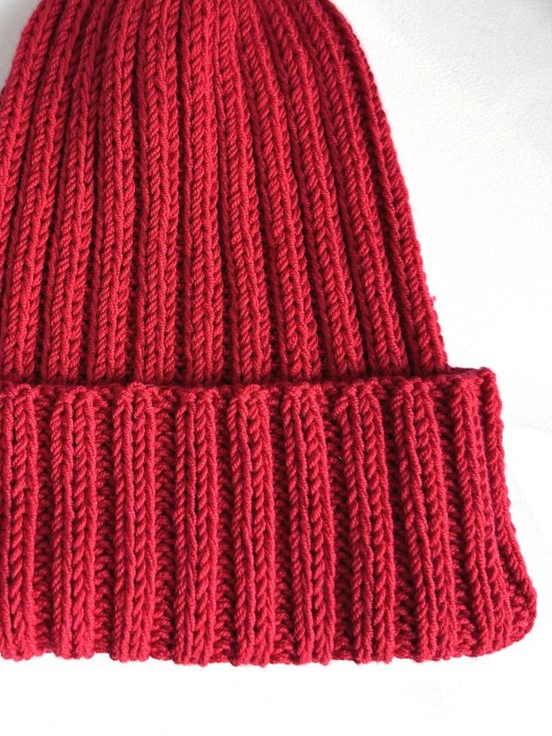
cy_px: 277
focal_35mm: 35
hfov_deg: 40.1
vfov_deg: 52.1
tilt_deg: -84.7
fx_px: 744
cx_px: 177
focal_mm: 6.86
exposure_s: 1/121
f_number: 1.78
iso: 64
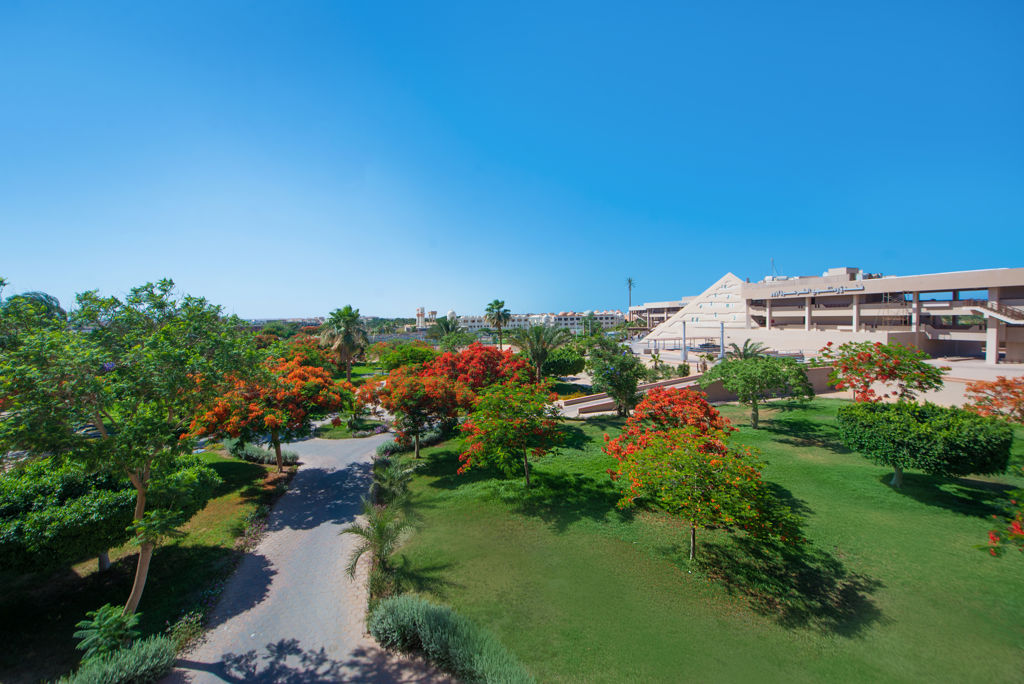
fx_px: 398
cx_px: 512
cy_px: 342
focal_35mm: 14
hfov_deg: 104.2
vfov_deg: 81.3
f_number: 7.1
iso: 200
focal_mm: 14
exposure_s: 1/800
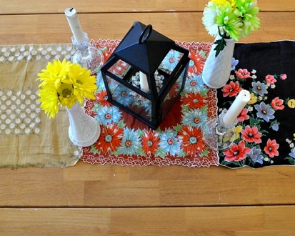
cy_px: 102
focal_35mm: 45
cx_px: 142
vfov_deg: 33.4
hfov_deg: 41.2
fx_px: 393
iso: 560
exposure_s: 1/30
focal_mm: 22
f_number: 7.1
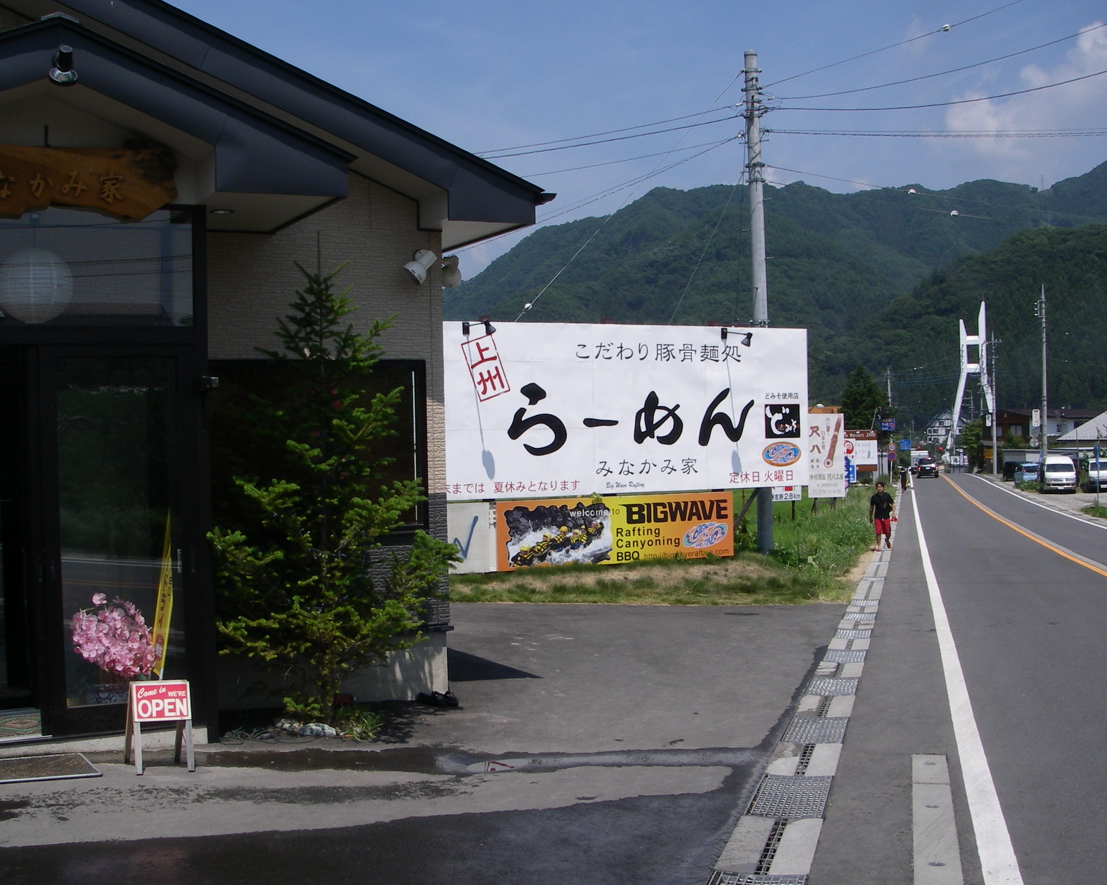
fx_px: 1311
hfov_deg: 45.8
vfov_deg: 37.3
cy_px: 443
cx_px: 554
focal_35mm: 40
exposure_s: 1/400
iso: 80
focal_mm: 6.3
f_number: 6.6
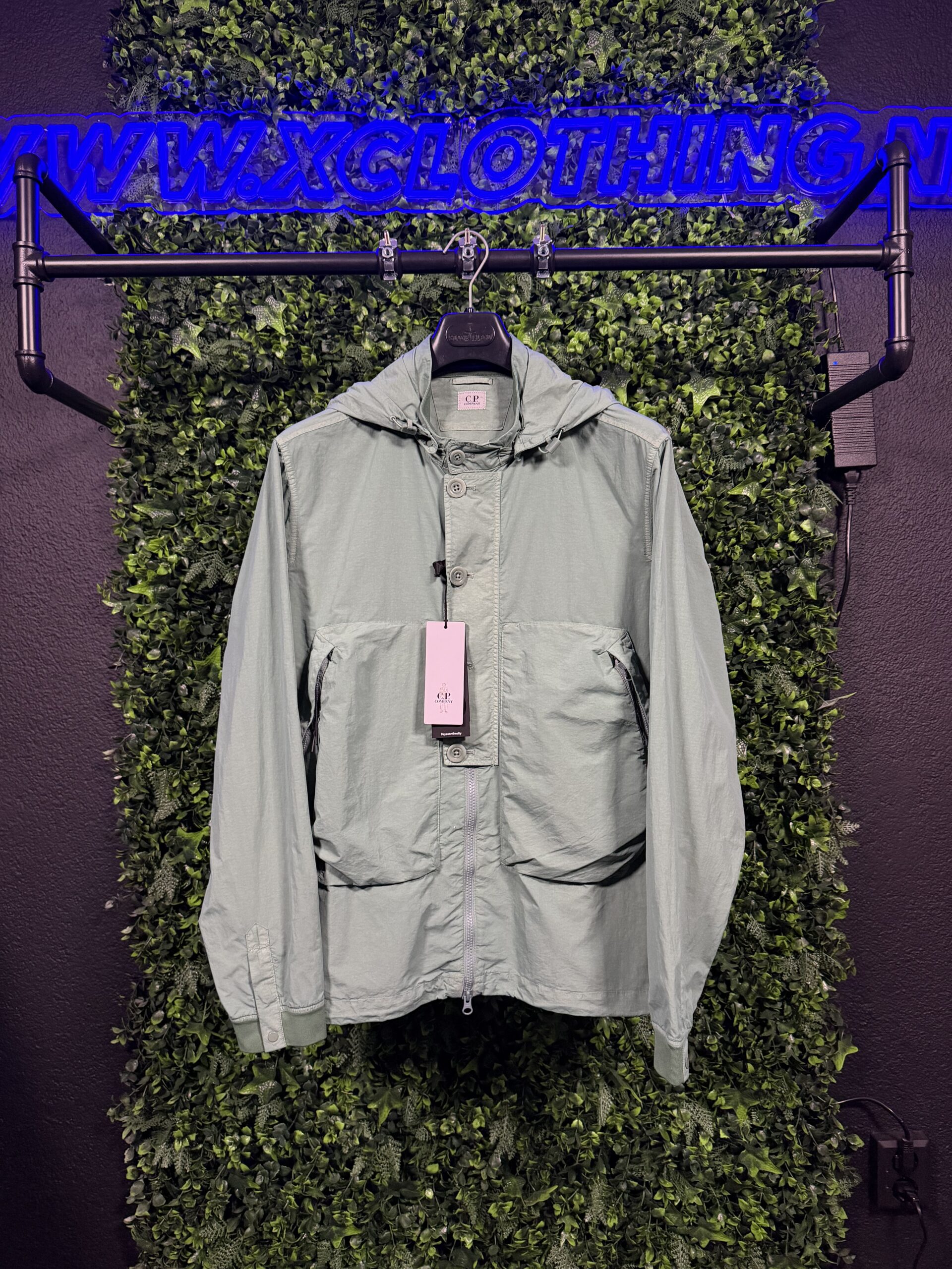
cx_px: 476
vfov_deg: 71.6
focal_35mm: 24
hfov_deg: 56.8
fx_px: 880
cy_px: 634
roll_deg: +1.0
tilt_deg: -0.7
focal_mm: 6.76
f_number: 1.78
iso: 500
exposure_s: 1/50
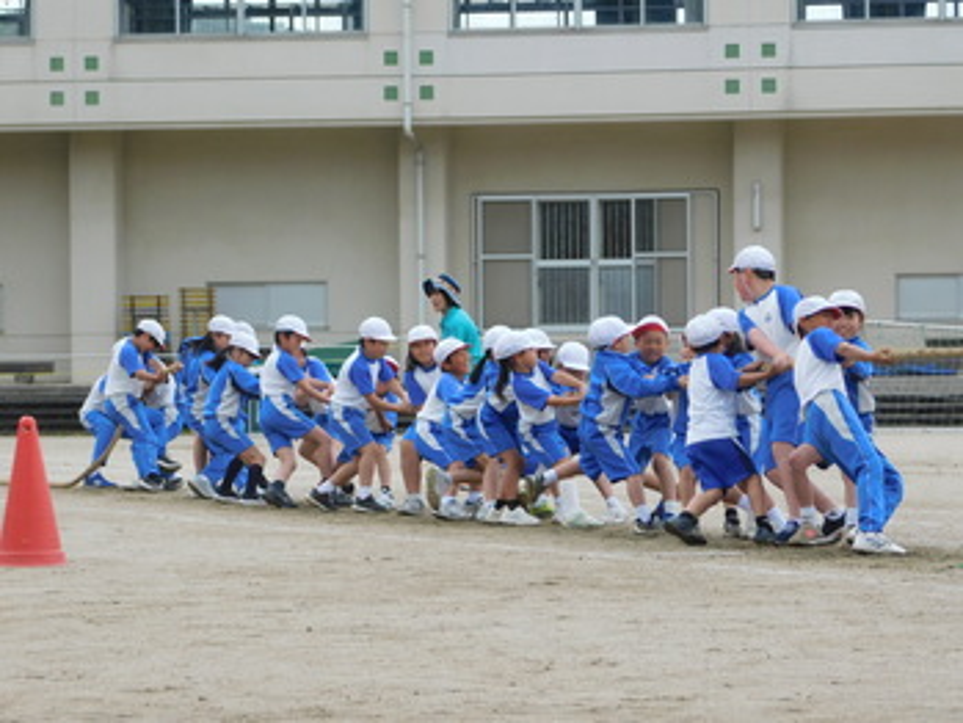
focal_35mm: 170
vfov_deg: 8.7
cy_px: 362
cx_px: 482
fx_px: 4731
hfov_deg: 11.6
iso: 125
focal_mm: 30.1
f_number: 5.3
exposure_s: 1/160
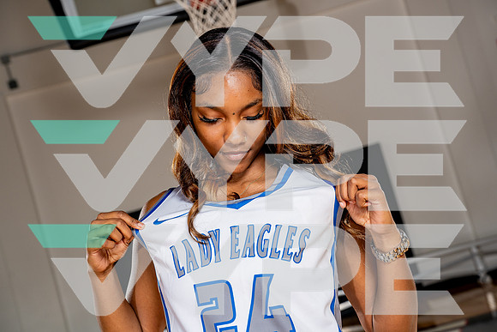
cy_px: 166
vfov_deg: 21.3
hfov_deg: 31.4
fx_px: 884
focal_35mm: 64
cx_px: 248
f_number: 5.6
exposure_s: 1/250
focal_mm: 64
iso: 200
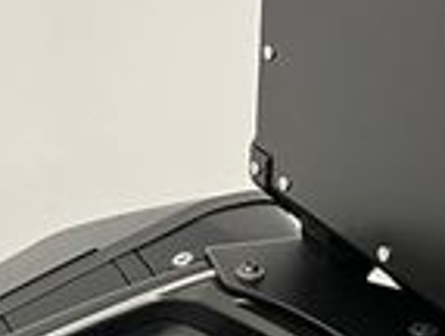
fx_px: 1495
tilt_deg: -31.0
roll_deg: +3.0
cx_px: 168
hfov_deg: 16.9
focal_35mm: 116
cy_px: 488
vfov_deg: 12.3
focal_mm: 5.1
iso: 125
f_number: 1.6
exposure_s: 1/50
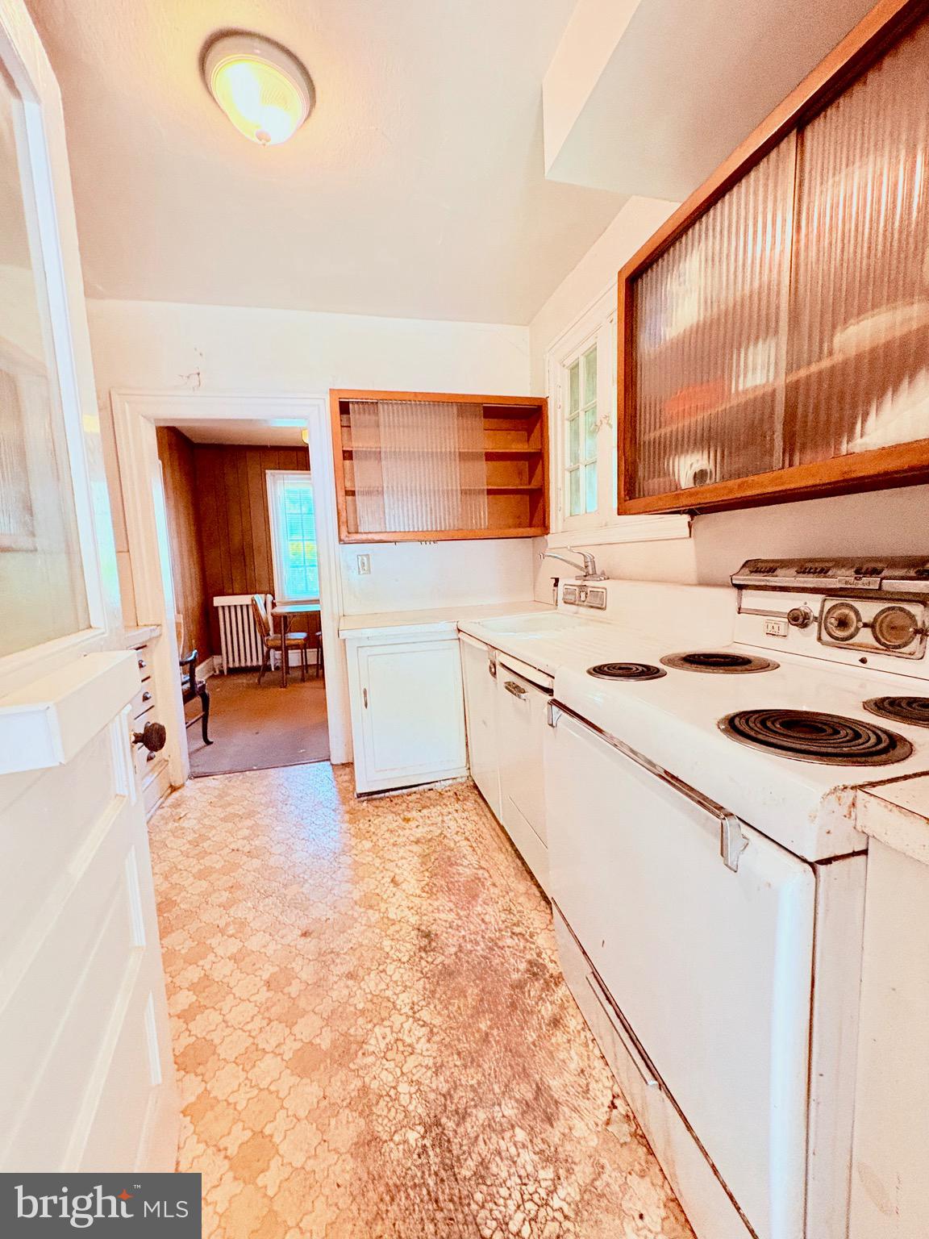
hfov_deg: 85.7
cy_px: 620
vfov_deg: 102.1
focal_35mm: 14
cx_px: 464
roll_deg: +0.0
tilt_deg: -7.9
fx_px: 501
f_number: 2.2
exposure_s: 1/60
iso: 400
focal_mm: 2.22
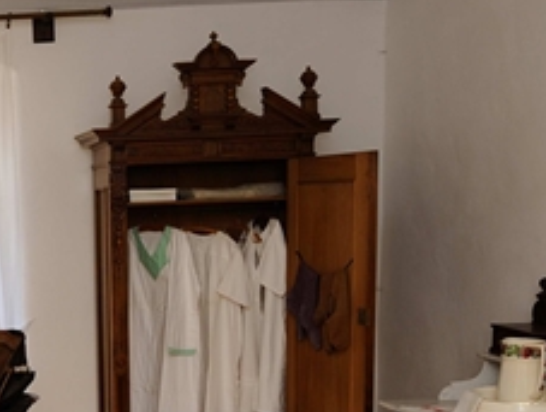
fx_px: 1153
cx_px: -166
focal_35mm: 73
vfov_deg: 20.0
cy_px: 328
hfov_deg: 23.5
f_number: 5
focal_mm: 27
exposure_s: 1/25
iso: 220
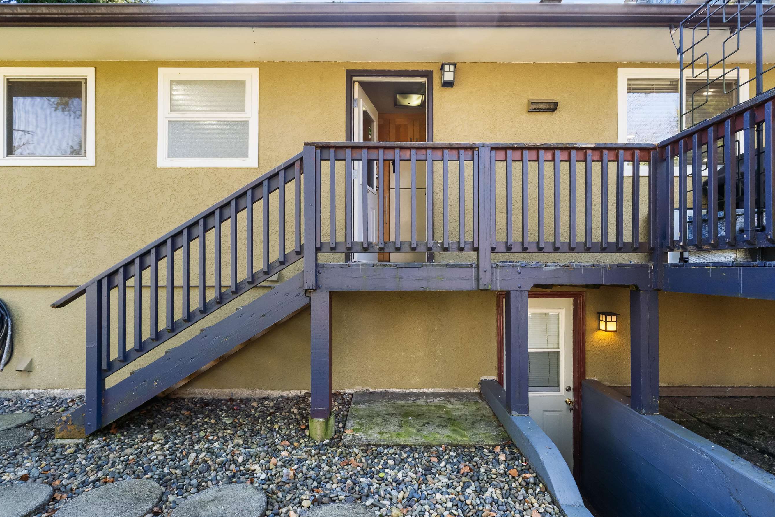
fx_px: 335
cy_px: 255
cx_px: 404
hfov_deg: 98.2
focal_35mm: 16
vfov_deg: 75.2
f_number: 9
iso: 250
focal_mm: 9
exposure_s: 1/60
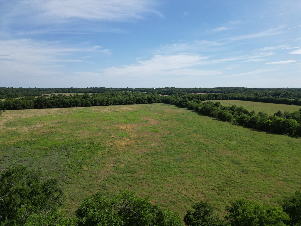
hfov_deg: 71.6
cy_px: 113
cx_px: 150
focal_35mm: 24
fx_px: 209
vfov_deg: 56.8
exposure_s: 1/3200
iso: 100
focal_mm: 6.72
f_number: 1.7
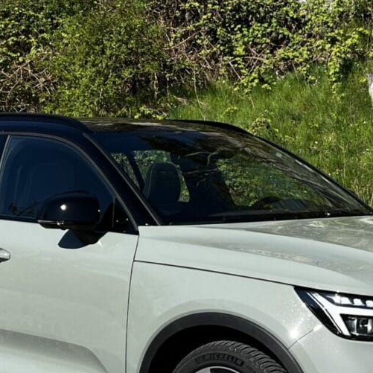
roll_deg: +1.9
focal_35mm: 94
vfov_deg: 18.5
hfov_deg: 18.4
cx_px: 246
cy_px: 206
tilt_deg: -1.3
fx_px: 1146
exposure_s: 1/2915
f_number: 1.5
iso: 50
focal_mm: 5.7
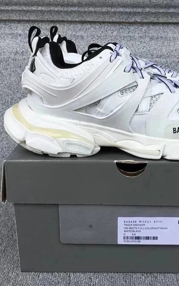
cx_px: 124
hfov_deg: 29.0
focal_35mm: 44
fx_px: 343
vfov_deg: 45.3
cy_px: 143
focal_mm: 3.3
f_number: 2.4
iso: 25
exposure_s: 1/468
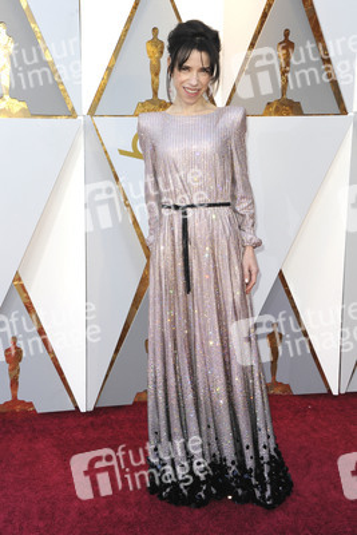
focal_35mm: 62
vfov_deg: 32.4
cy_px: 268
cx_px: 178
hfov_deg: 21.9
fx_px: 921
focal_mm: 62
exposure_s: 1/250
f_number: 7.1
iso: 1000
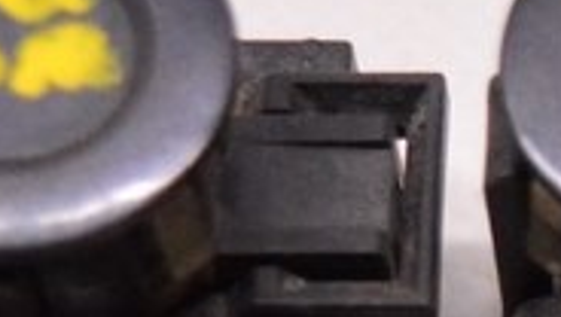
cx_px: 967
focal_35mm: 279
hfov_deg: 7.5
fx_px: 4155
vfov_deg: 4.3
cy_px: 605
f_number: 4.5
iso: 3200
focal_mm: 32
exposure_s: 1/320
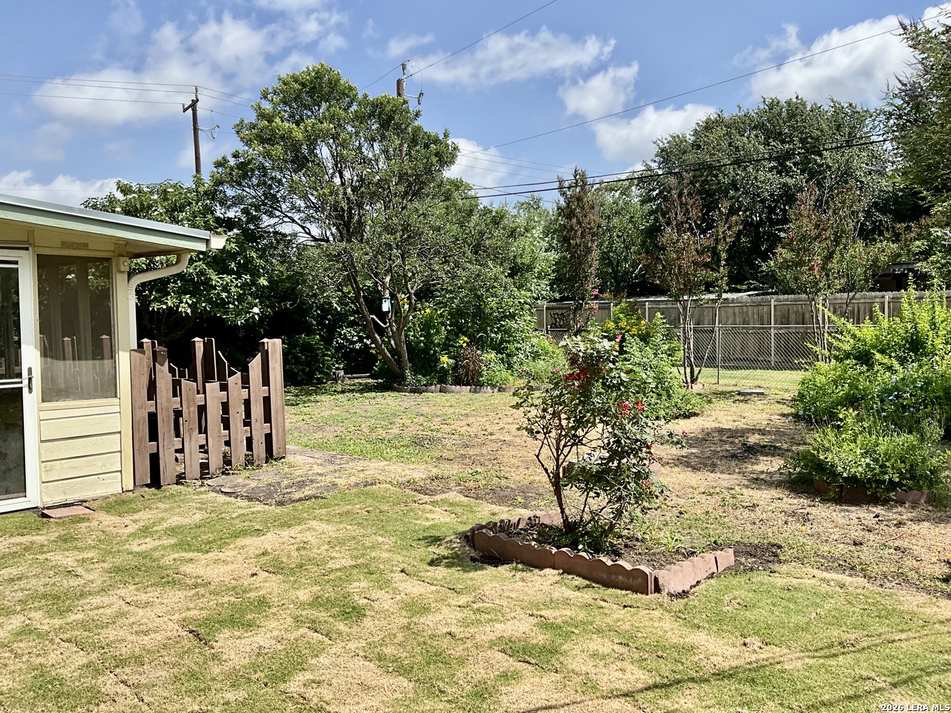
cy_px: 356
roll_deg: +0.1
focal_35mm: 29
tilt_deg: -3.6
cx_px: 476
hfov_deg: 61.7
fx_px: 797
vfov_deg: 48.2
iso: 25
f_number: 1.8
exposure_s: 1/1786
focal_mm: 3
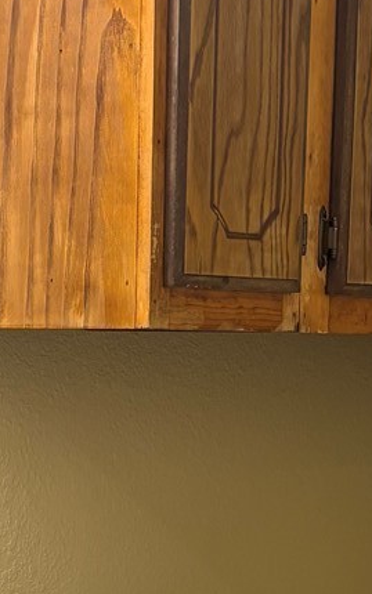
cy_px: 664
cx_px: 100
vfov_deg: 16.4
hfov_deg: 10.6
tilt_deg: -10.0
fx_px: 1994
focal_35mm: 123
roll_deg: -1.1
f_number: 1.6
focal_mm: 5.96
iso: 80
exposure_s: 1/60
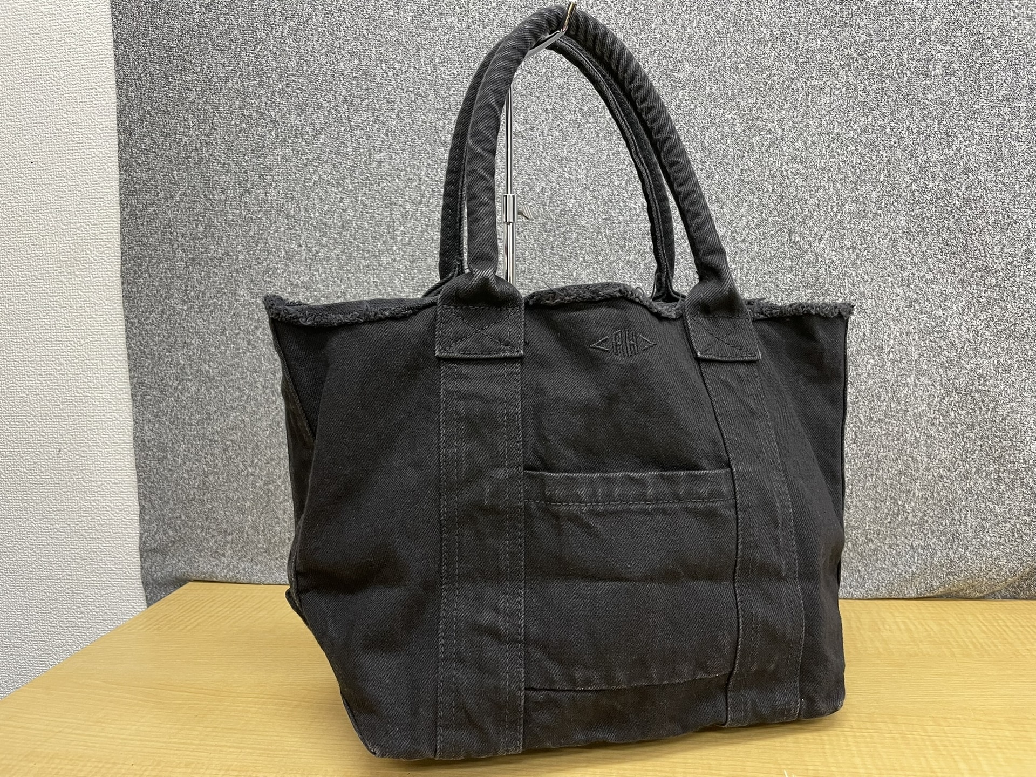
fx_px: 778
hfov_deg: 67.3
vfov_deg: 53.1
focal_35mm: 26
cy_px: 388
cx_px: 518
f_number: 1.6
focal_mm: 4.2
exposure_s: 1/61
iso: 125
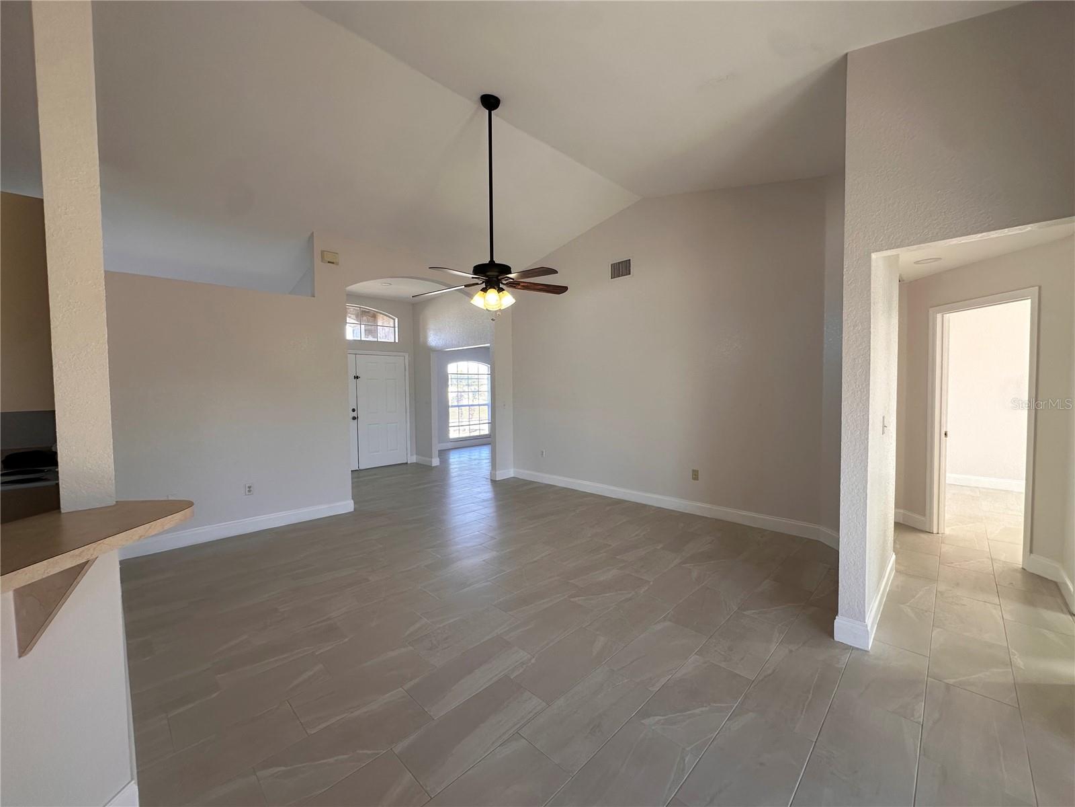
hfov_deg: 102.1
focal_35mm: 14
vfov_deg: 85.7
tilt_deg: -1.6
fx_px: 435
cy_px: 404
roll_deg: +0.8
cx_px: 538
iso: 80
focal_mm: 2.22
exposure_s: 1/120
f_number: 2.2
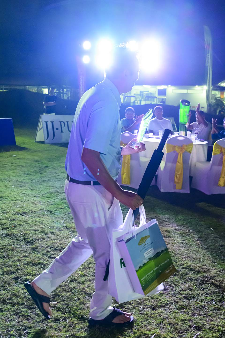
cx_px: 112
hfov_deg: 39.4
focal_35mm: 34
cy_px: 169
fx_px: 314
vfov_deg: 56.5
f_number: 4.5
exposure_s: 1/250
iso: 9000
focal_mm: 33.5
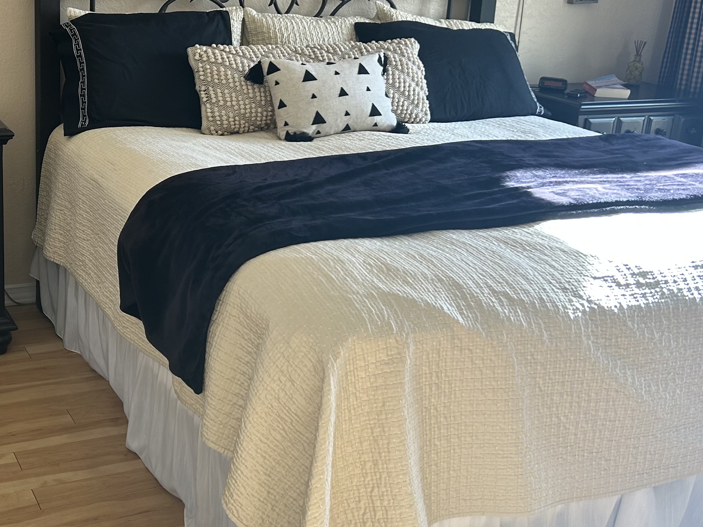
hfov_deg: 37.1
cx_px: 158
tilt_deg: -17.6
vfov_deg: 29.1
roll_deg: -1.0
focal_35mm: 50
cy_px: 234
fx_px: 1015
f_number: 1.5
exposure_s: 1/121
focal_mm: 5.7
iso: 64
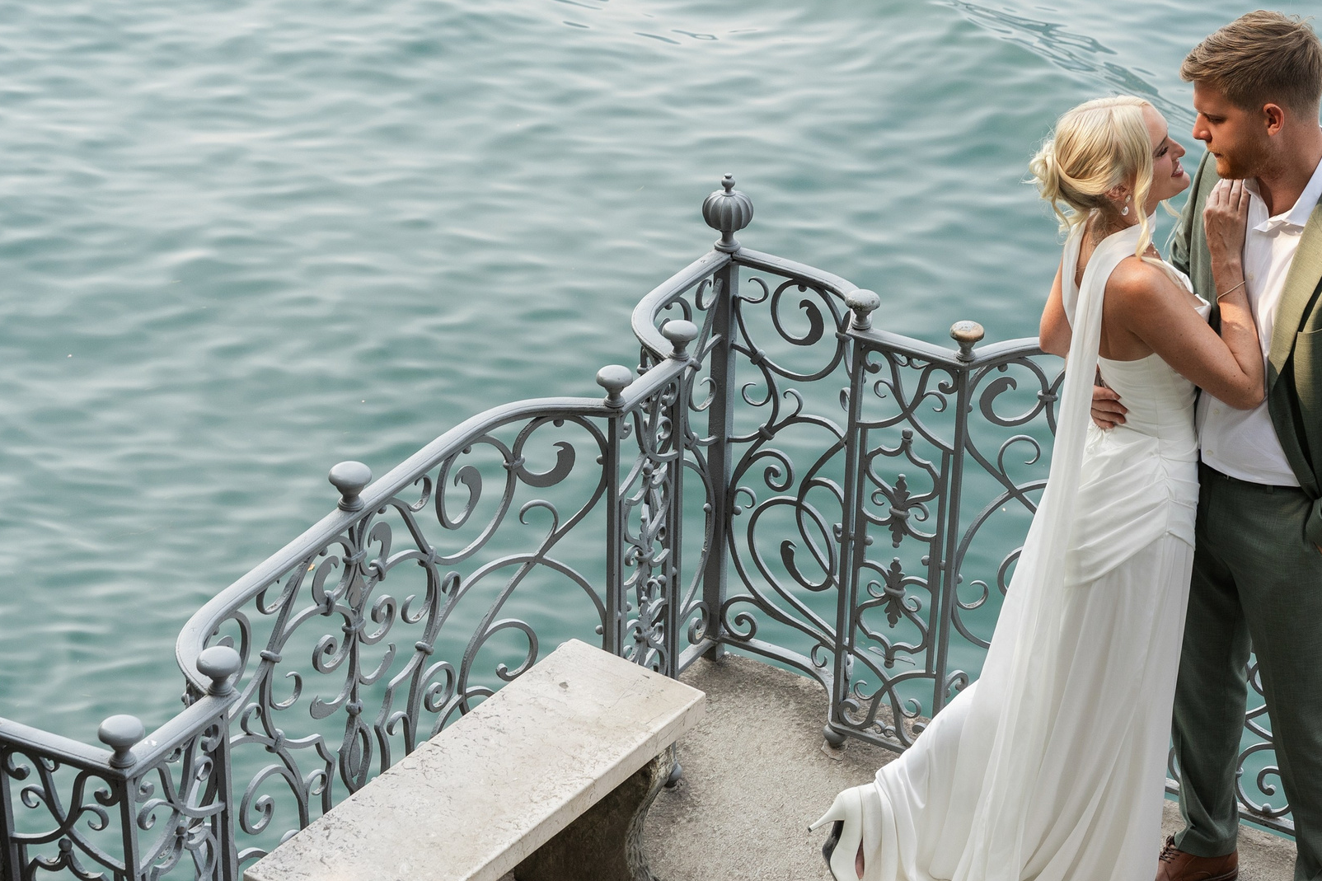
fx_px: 3047
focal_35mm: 83
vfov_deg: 16.5
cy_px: 453
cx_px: 887
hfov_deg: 24.4
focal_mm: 52
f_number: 8
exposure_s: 1/200
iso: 160
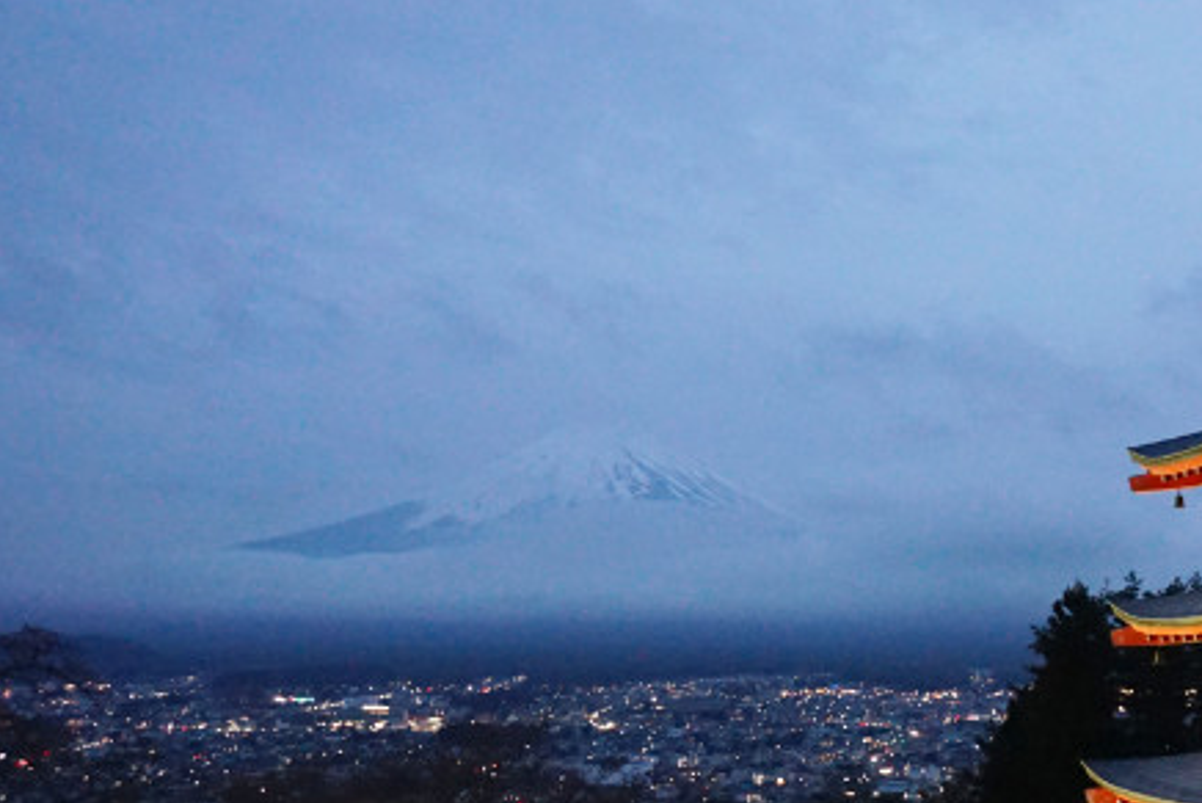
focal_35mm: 44
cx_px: 962
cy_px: 573
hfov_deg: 42.5
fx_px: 1470
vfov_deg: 30.2
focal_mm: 16
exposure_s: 1/60
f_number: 3.5
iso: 3200
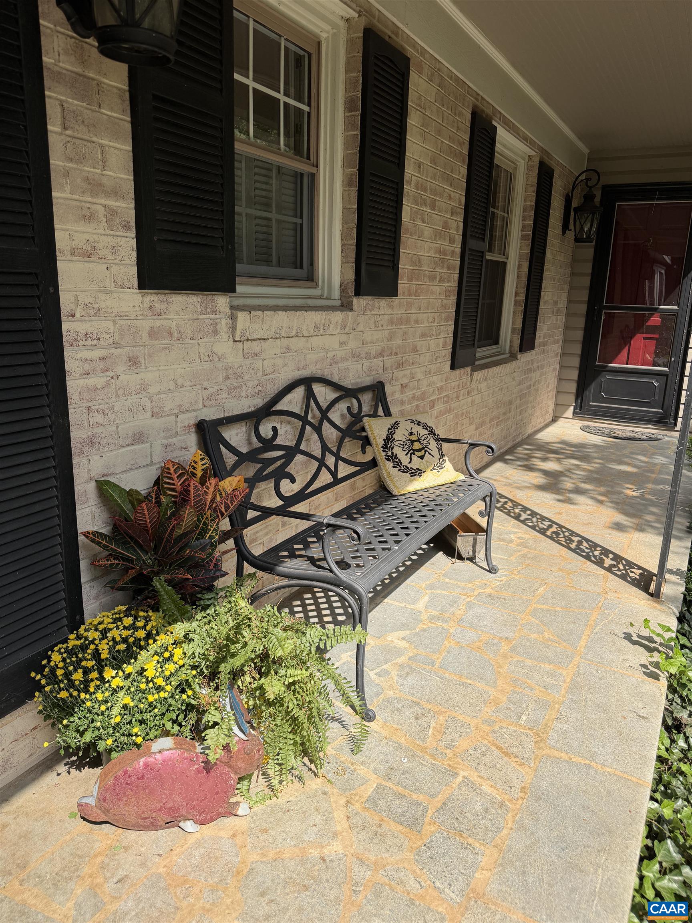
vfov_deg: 71.6
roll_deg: -1.6
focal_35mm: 24
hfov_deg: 56.8
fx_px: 640
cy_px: 462
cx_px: 346
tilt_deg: -15.2
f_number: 1.78
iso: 80
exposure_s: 1/2370
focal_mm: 6.76
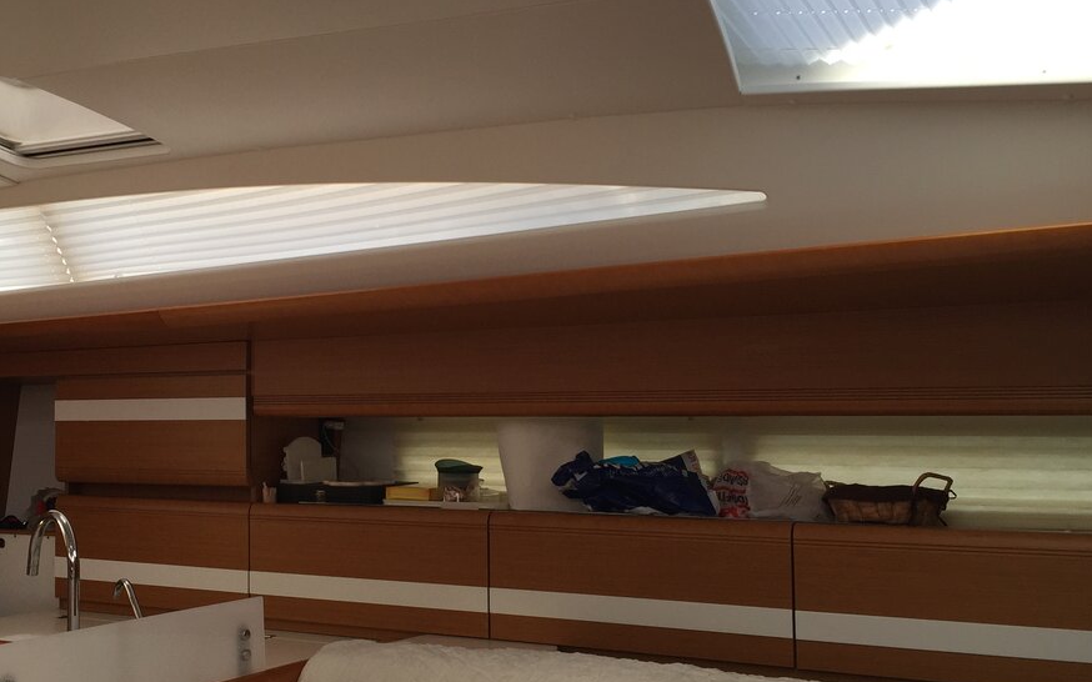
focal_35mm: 45
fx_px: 1339
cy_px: 356
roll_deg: +0.4
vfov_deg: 28.6
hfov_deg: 44.1
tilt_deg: +2.6
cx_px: 419
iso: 32
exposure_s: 1/264
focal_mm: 4.15
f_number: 2.2
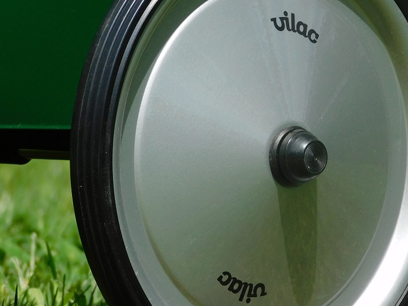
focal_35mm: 727
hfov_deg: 2.7
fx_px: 8570
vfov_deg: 2.0
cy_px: 130
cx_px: 238
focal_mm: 78.1
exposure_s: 1/640
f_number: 5.9
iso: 125
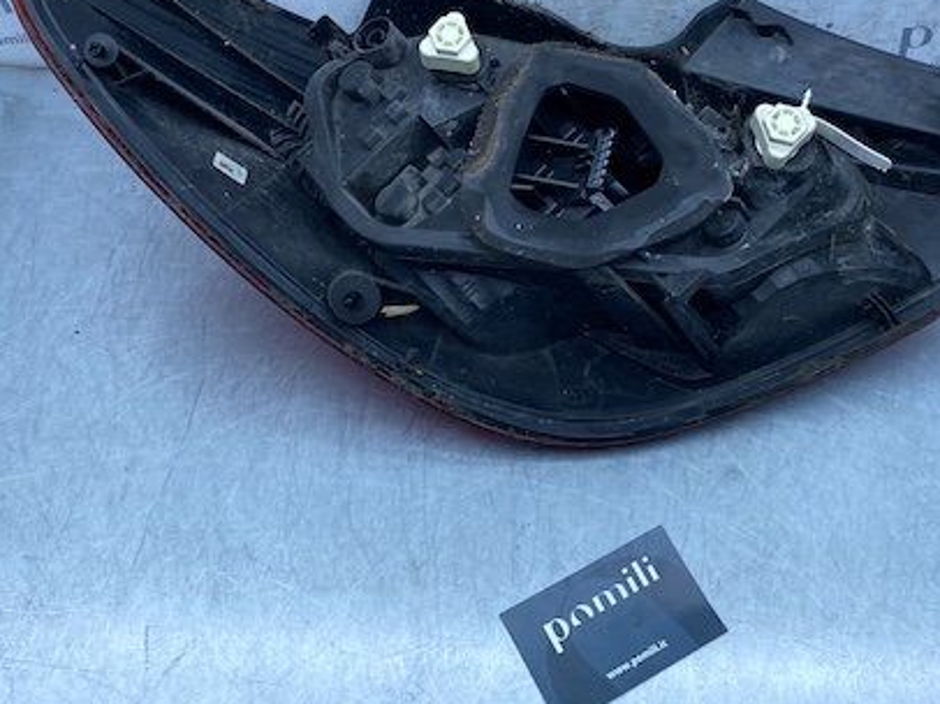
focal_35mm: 41
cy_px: 190
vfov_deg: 34.5
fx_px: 1113
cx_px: 553
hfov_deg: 45.6
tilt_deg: -51.4
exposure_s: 1/733
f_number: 1.8
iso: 32
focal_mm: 4.25
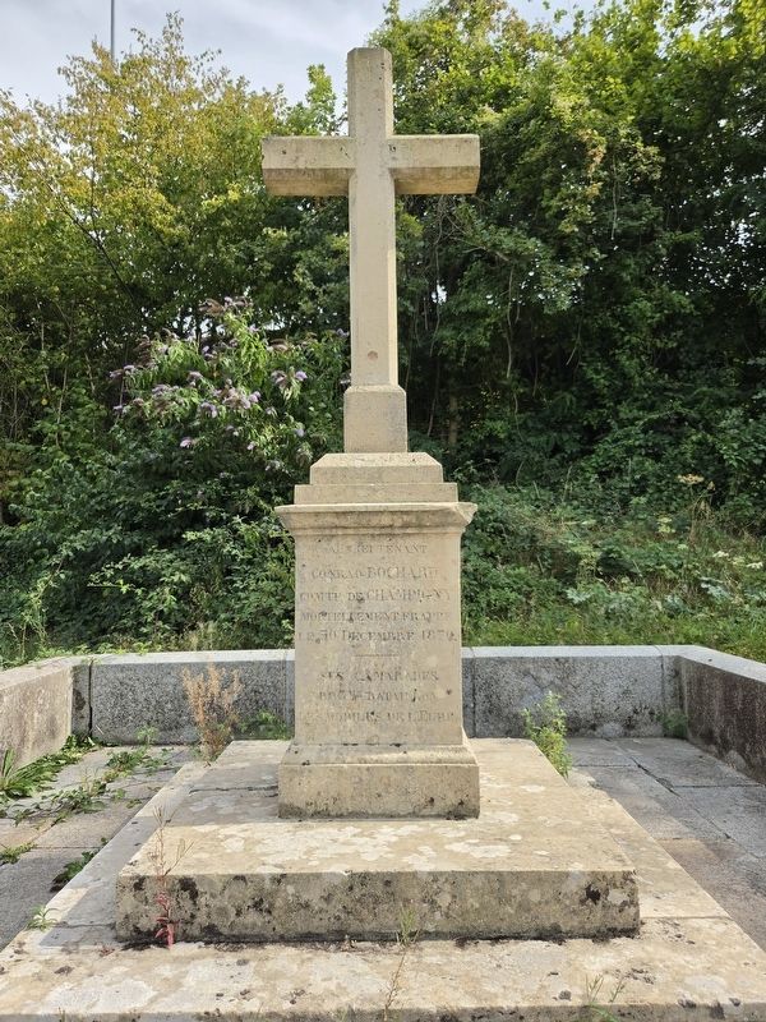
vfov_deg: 73.9
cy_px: 511
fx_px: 679
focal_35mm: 23
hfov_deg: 58.9
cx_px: 383
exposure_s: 1/2820
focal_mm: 5.4
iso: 80
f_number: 1.8
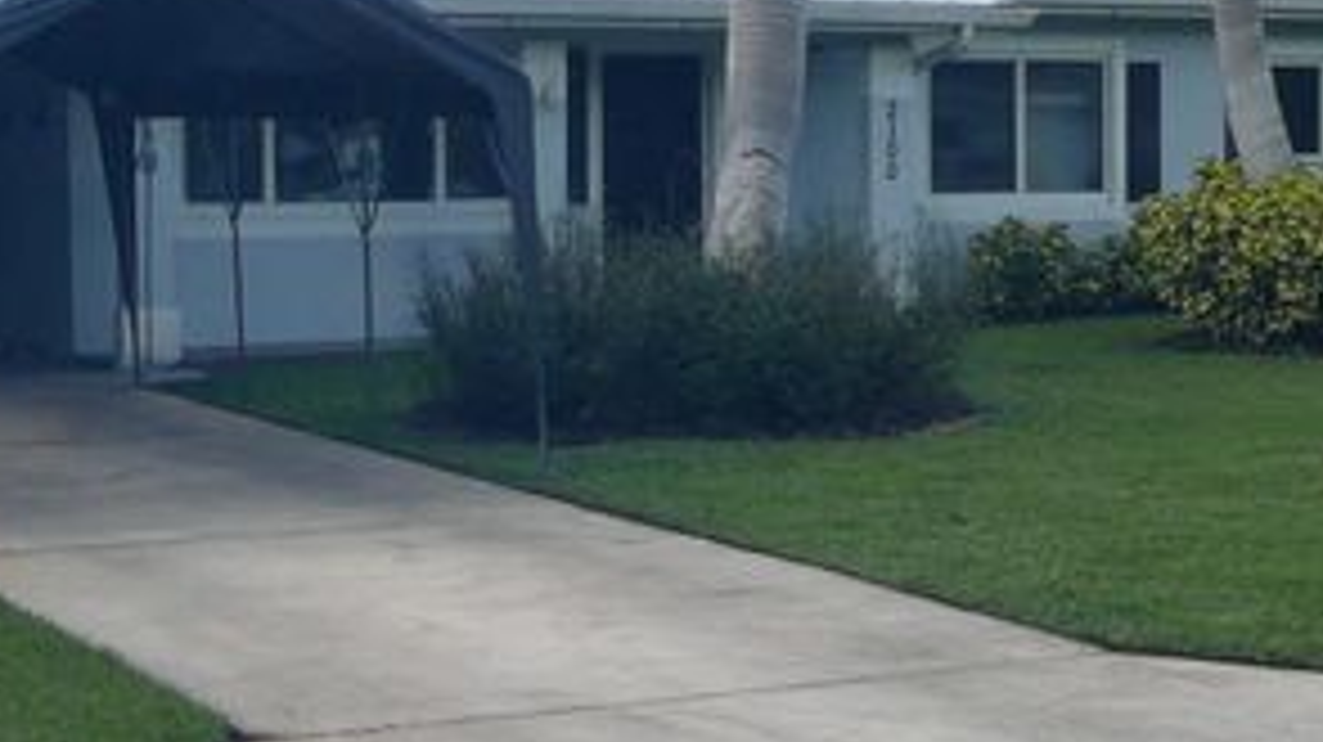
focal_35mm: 83
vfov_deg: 14.5
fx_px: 2910
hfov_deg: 25.6
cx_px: 536
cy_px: 364
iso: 80
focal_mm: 5.2
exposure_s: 1/640
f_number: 2.8
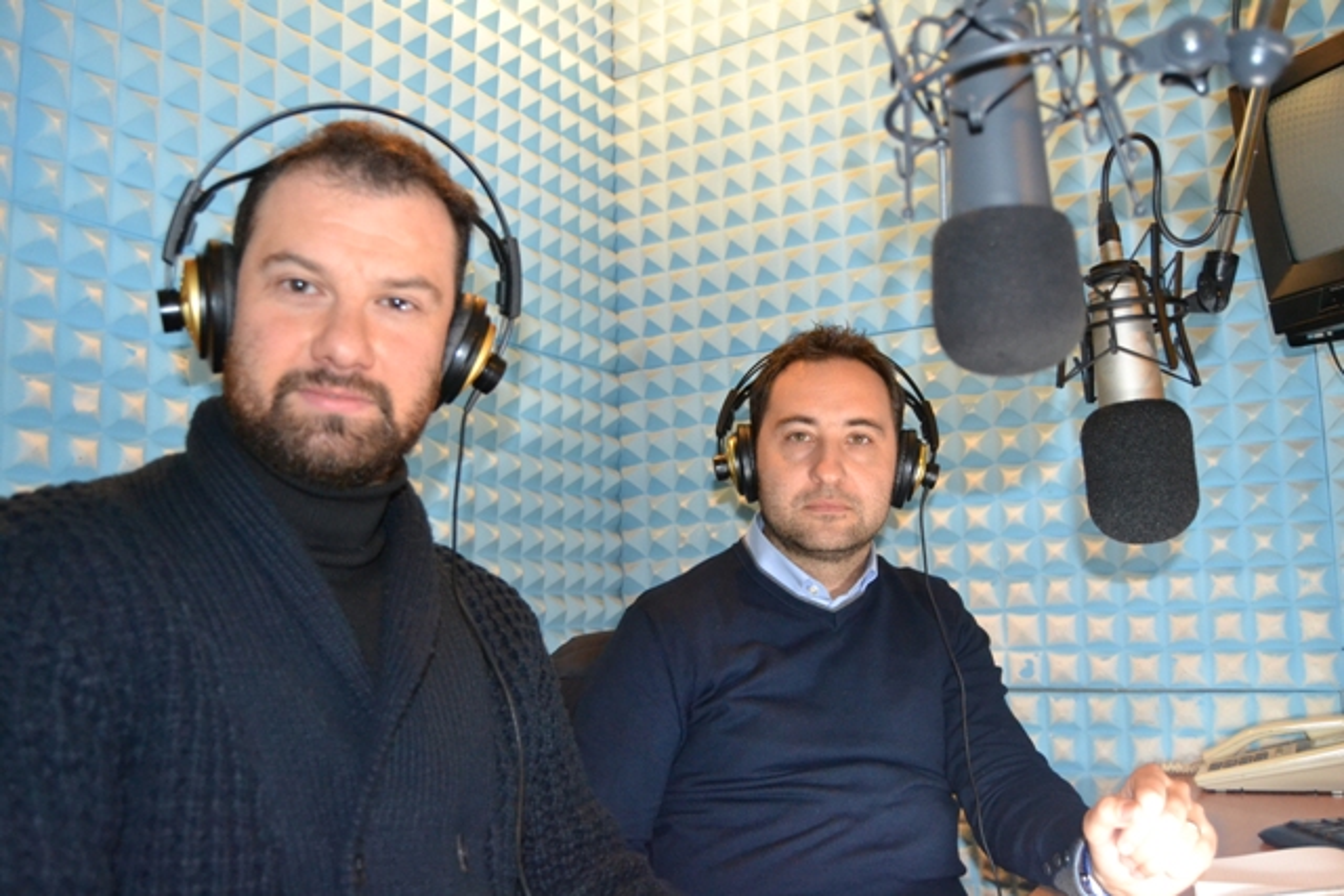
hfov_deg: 61.9
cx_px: 672
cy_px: 448
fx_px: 1120
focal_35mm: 30
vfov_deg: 43.6
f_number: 3.5
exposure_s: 1/60
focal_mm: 20
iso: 2500
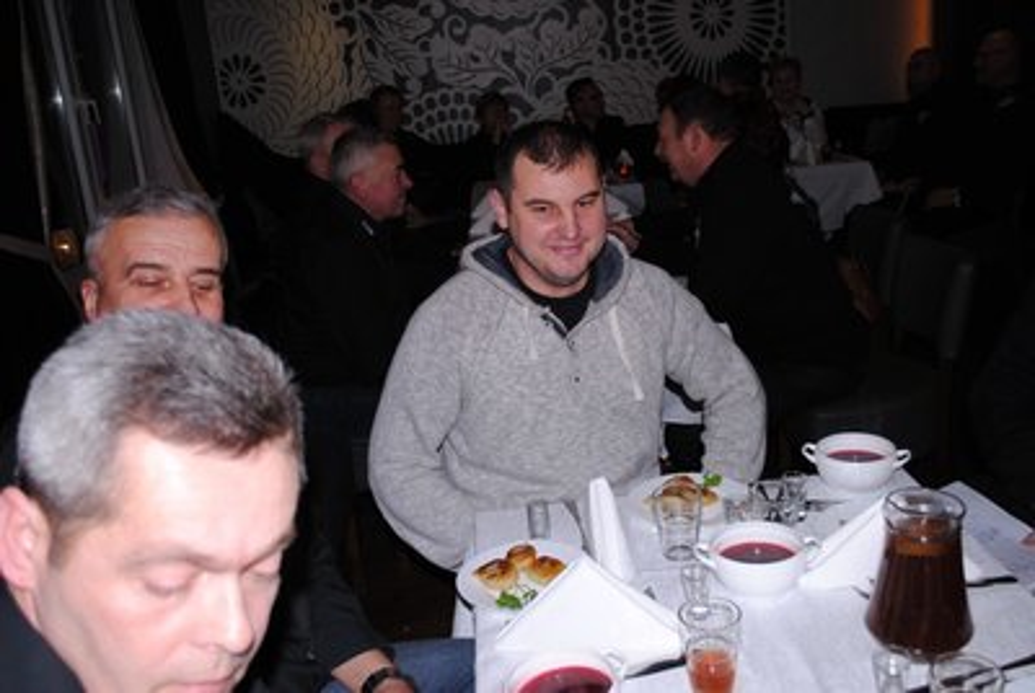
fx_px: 950
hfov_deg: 57.2
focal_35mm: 33
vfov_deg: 40.1
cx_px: 518
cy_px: 346
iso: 100
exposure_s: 1/60
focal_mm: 22
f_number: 4
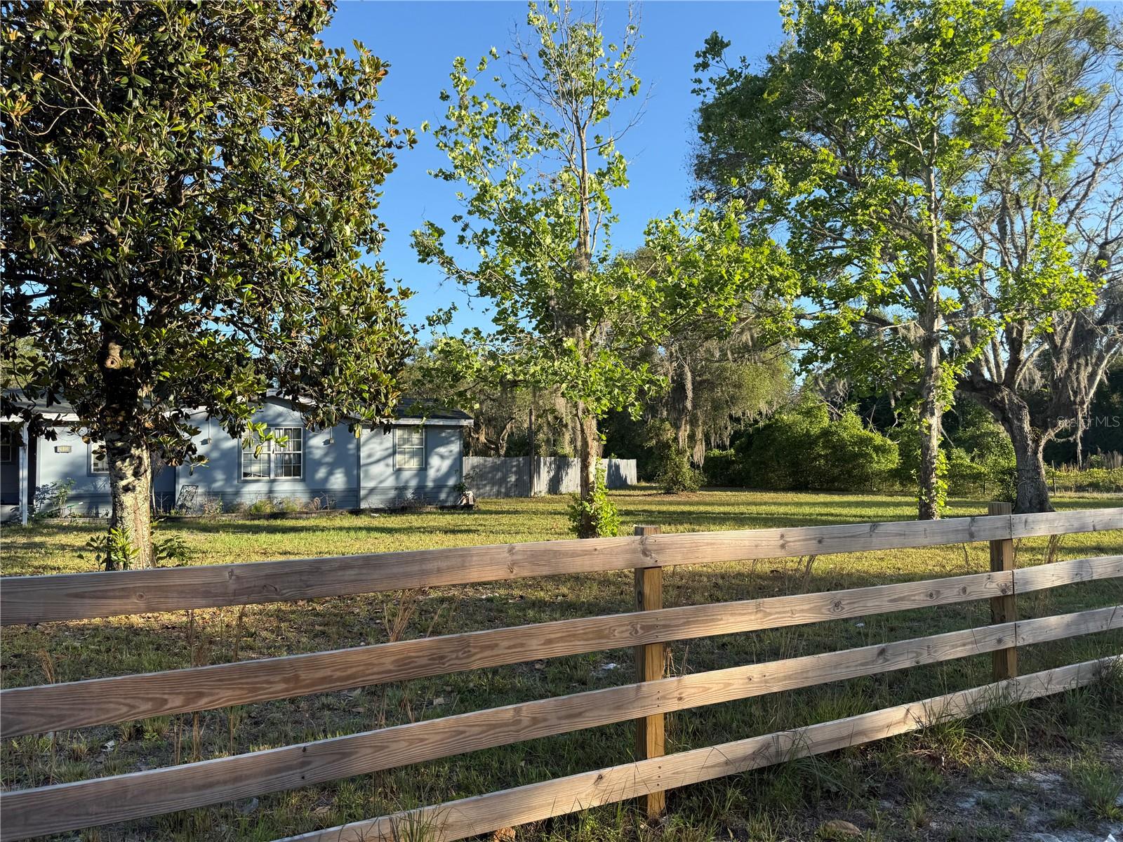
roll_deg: +0.4
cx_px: 562
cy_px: 421
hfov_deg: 71.6
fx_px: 779
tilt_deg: +3.1
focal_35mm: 24
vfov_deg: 56.8
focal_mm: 6.76
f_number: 1.78
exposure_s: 1/1271
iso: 80
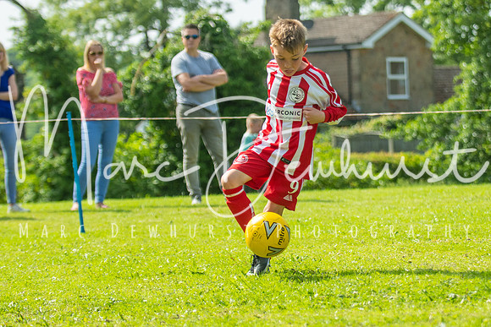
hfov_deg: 12.2
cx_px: 321
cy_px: 113
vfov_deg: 8.1
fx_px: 2299
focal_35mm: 168
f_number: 3.2
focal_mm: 86
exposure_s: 1/2000
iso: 250
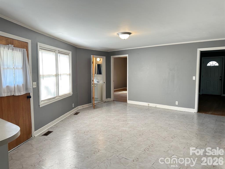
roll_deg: +0.7
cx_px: 112
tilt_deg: -4.9
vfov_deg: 56.8
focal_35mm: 24
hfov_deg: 71.6
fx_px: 156
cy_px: 84
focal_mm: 6.86
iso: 200
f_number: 1.78
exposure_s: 1/60
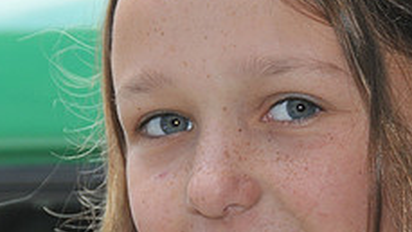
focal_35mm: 358
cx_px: 210
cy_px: 204
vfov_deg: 3.4
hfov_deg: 6.0
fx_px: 3912
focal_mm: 90
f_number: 5.6
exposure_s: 1/320
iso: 400
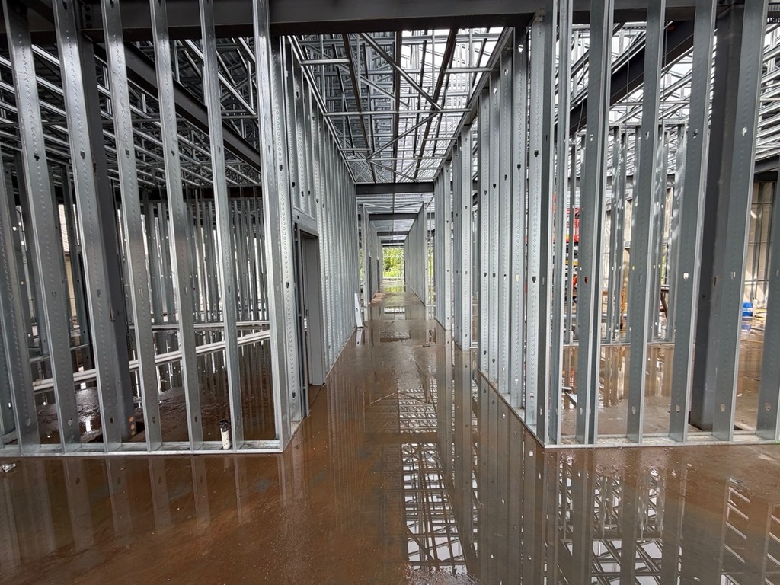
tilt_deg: -4.6
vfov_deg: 85.7
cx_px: 390
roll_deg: +1.5
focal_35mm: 14
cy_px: 292
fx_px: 315
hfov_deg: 102.1
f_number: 2.2
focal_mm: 2.22
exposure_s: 1/186
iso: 40
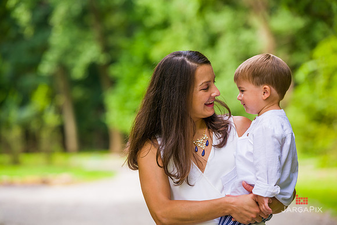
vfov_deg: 9.8
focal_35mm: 140
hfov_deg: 14.7
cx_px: 168
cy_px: 112
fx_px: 1311
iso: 200
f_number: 4
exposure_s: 1/400
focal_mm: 140
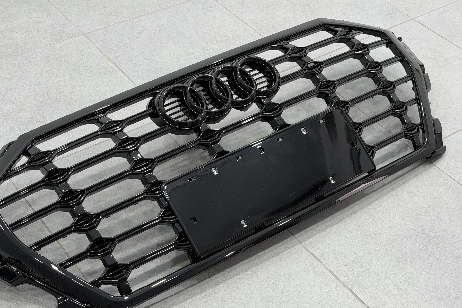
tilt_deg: -43.0
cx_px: 195
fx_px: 757
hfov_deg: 33.9
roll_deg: -2.3
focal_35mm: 59
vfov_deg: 23.0
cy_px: 181
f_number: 1.78
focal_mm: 6.76
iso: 64
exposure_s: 1/198
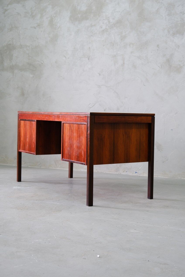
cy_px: 138
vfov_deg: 36.9
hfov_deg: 25.1
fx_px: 416
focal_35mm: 54
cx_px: 92
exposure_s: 1/52
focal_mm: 35.8
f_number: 4
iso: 1250
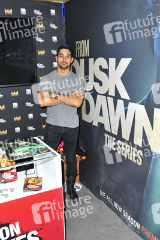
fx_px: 213
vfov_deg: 58.7
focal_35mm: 32
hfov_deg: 41.1
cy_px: 120
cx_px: 80
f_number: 4.5
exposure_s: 1/320
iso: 500
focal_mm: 32
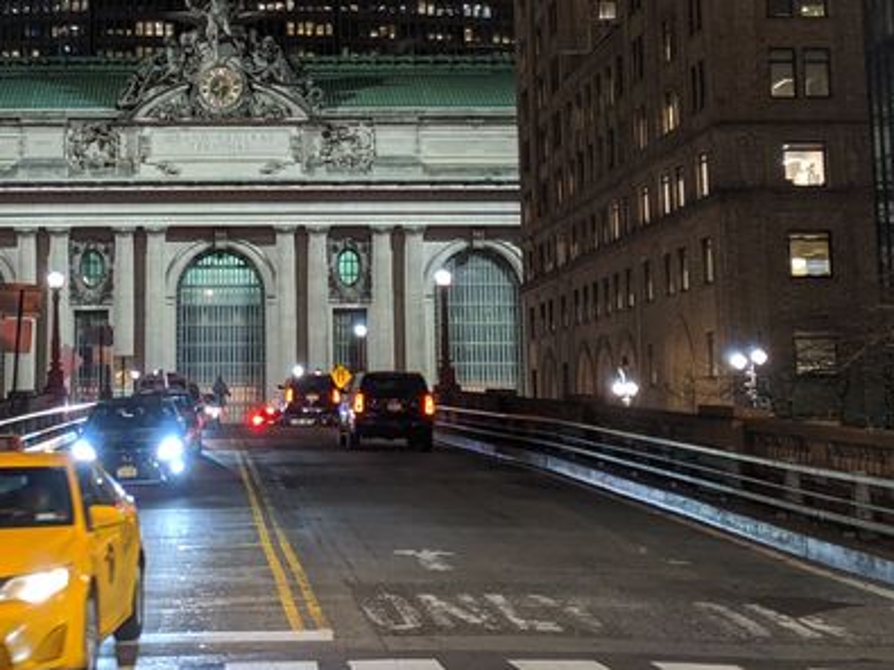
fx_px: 2117
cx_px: 267
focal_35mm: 82
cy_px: 41
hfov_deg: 23.7
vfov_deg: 17.7
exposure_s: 1/24
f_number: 1.8
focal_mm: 4.44
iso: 191
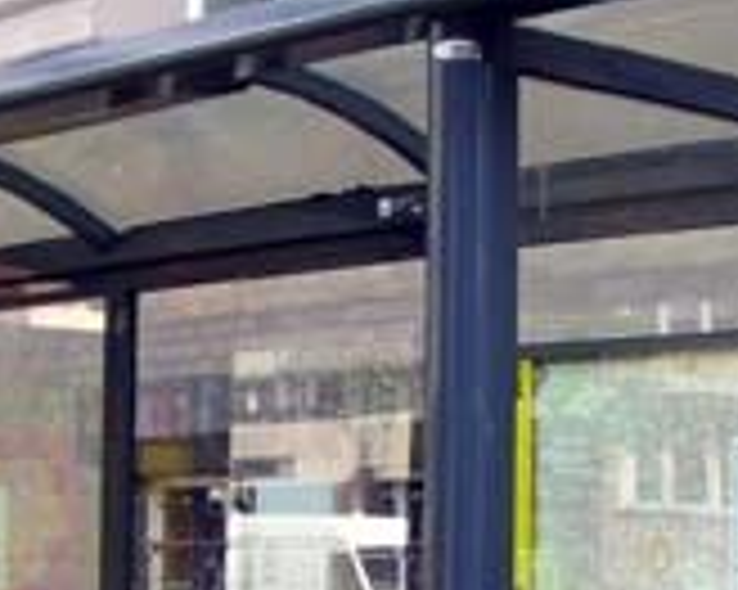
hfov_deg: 17.0
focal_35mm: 113
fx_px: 2467
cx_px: 310
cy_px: 655
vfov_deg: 13.4
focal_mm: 6.2
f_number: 4.3
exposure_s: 1/80
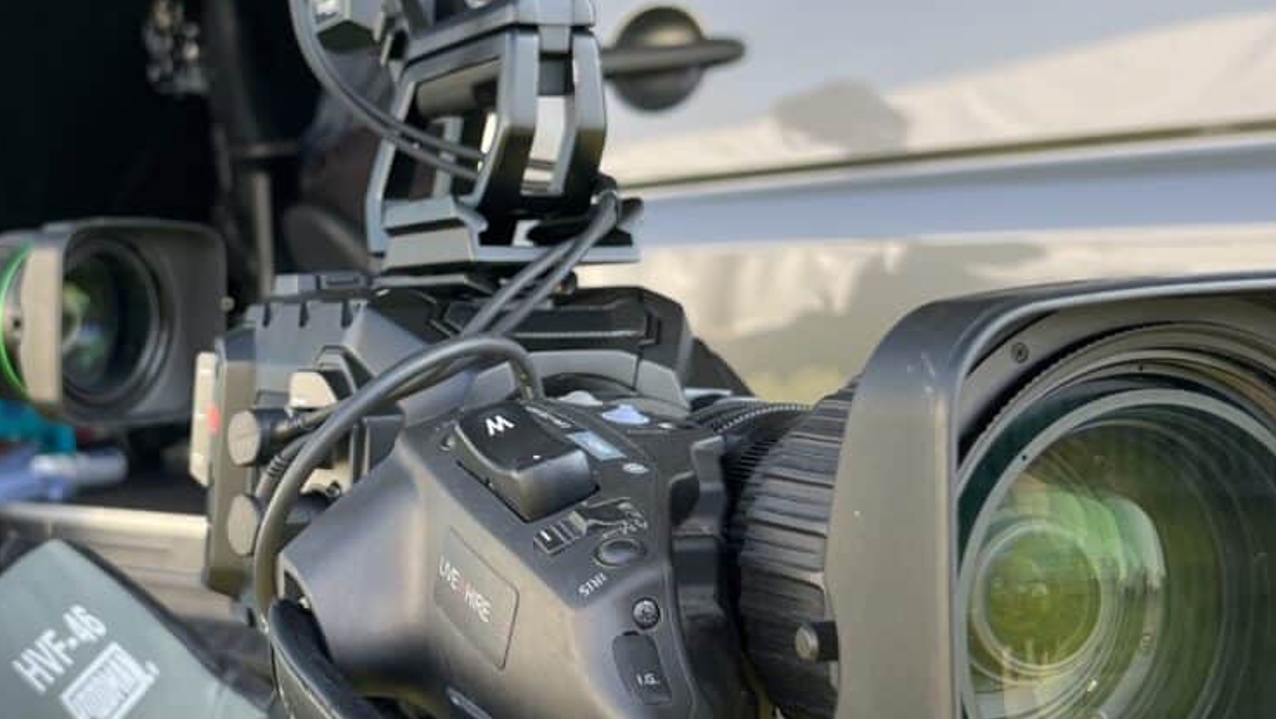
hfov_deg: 34.7
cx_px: 325
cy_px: 262
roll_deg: -0.3
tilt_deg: -1.2
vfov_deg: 20.4
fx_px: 1997
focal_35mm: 59
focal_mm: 5.7
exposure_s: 1/327
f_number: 1.5
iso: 50
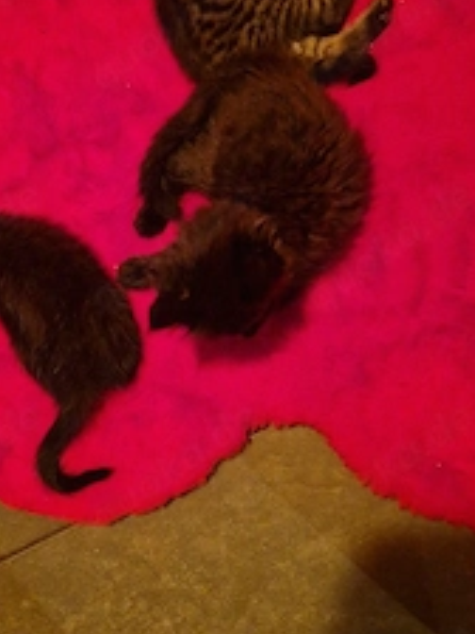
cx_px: 235
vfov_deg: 45.7
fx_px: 750
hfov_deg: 35.1
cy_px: 277
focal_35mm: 41
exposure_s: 1/25
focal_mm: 5.4
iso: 1000
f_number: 1.8
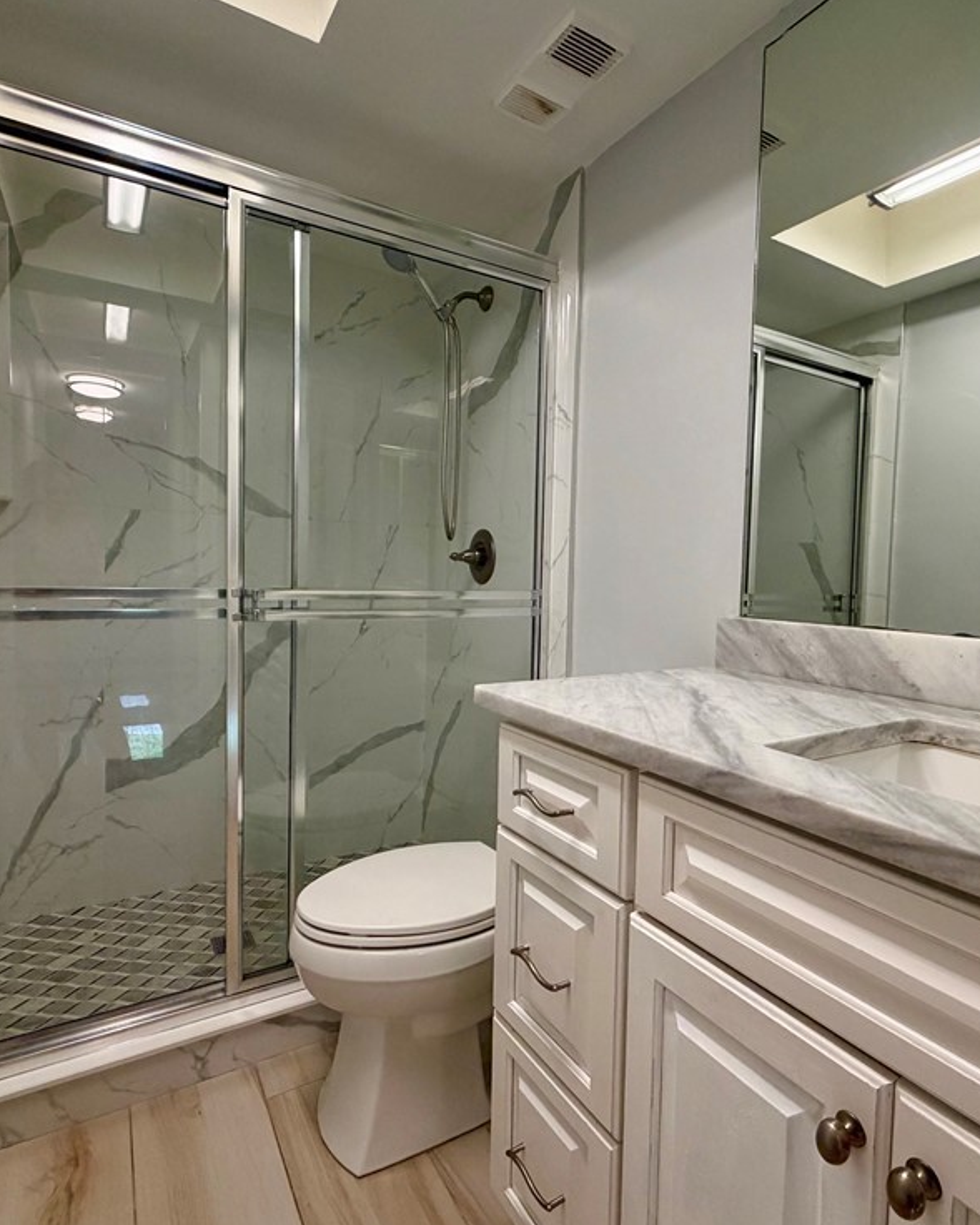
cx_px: 526
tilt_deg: -2.6
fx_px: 689
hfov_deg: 70.8
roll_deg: -1.0
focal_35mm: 19
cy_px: 603
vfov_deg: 83.3
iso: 200
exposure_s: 1/120
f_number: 2.2
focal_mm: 2.22
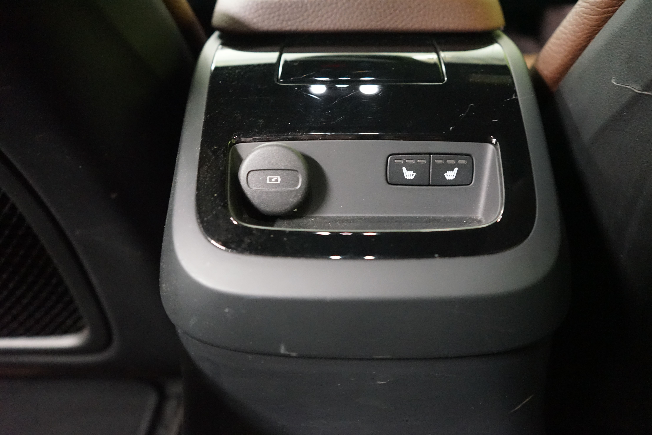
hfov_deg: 63.7
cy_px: 218
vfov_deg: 45.0
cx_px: 326
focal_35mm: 29
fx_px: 525
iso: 6400
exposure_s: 1/8
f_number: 3.5
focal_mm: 29
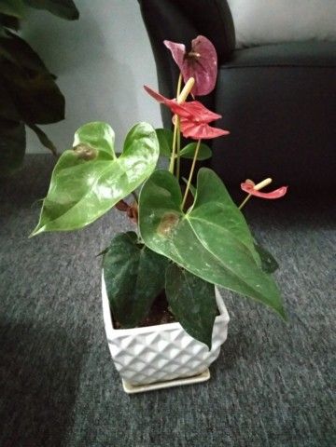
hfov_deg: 61.1
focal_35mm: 22
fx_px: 285
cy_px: 224
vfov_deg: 76.4
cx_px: 168
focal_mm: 3.81
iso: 6400
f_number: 2.2
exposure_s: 1/17
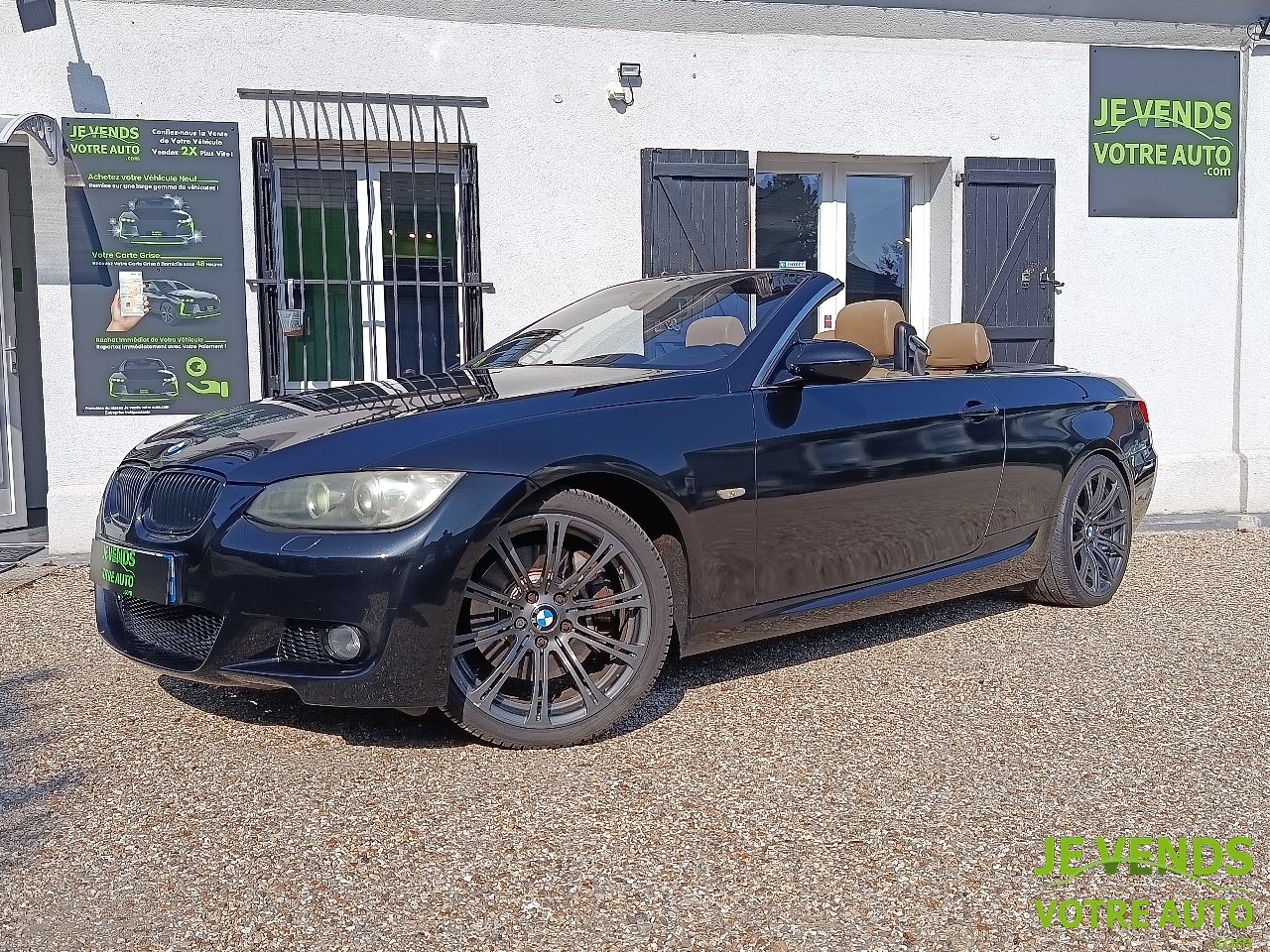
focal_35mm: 31
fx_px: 1137
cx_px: 635
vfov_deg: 45.4
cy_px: 476
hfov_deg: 58.4
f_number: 1.7
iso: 53
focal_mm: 5.24
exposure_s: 1/737
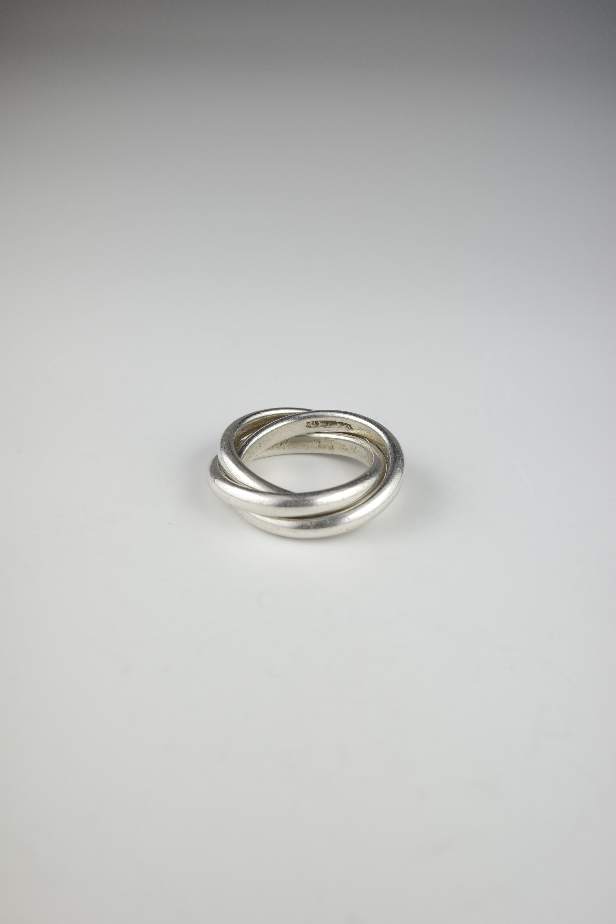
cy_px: 462
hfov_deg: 33.4
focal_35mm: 40
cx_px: 308
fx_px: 1027
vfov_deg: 48.5
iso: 100
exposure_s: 1/60
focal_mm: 26
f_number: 6.3
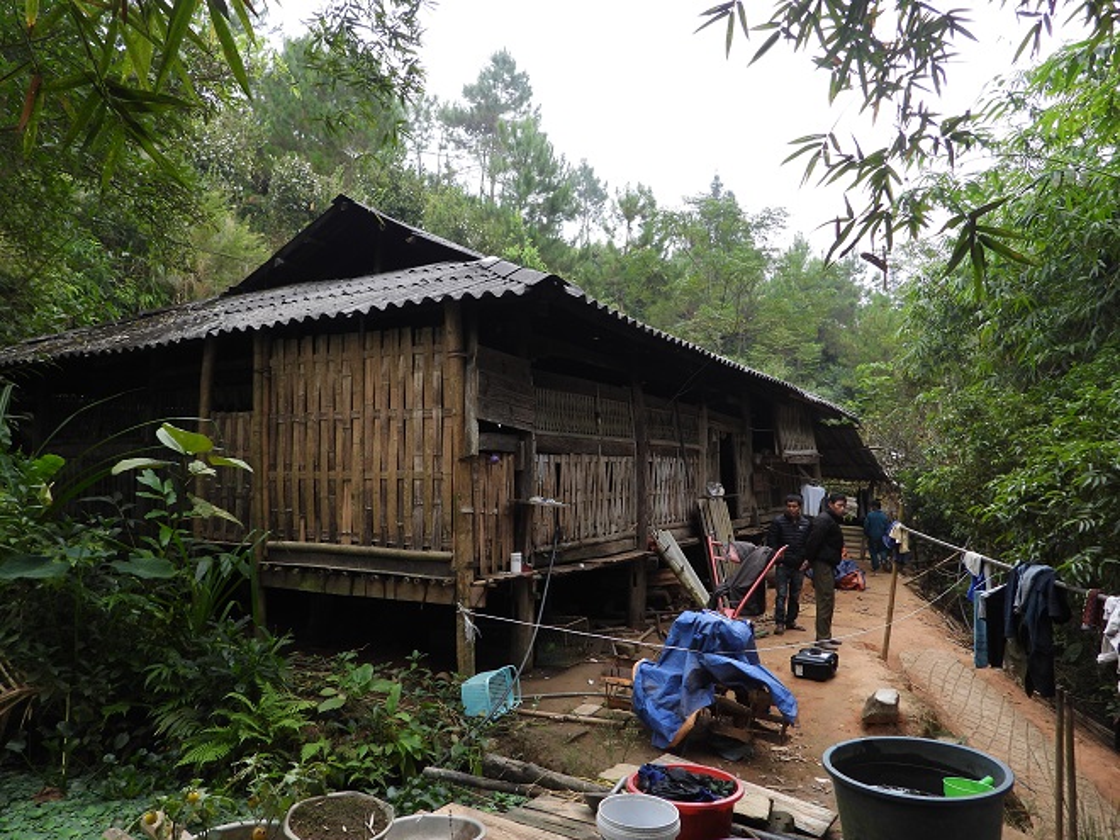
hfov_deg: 71.6
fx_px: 777
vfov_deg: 56.8
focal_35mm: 24
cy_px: 420
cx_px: 560
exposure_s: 1/200
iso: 100
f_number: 2.8
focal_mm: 4.3
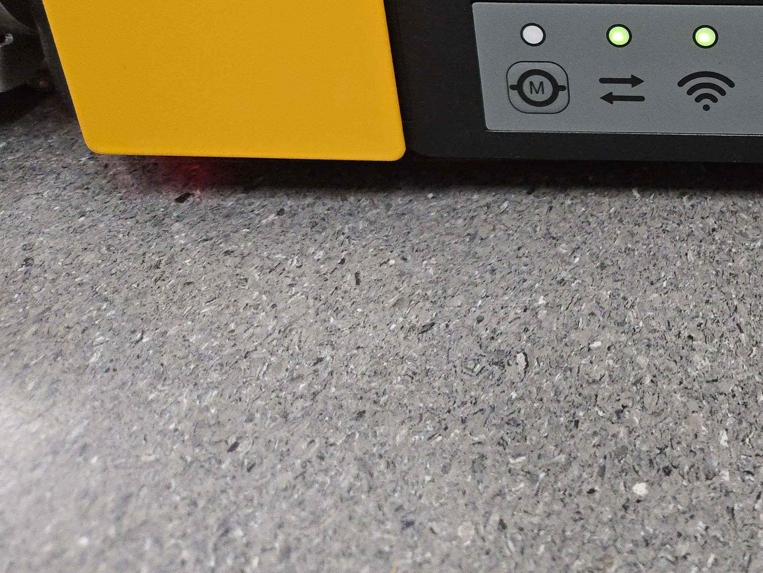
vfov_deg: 30.8
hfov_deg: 38.2
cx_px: 731
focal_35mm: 45
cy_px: 62
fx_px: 992
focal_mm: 5.4
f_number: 1.8
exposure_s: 1/120
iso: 320
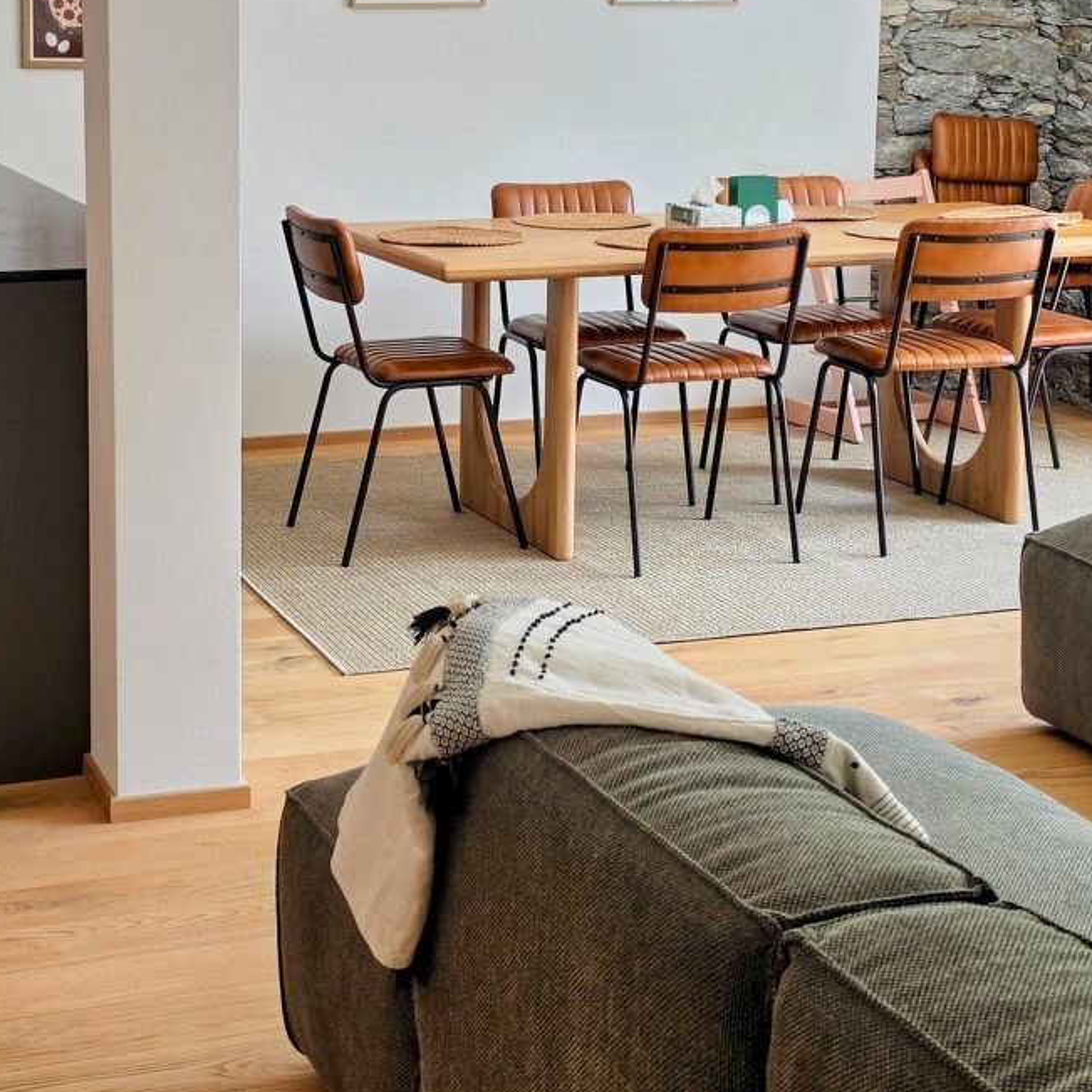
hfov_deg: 26.8
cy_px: 310
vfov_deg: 26.6
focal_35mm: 64
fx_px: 2284
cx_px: 436
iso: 25
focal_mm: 6.5
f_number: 1.4
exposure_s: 1/180
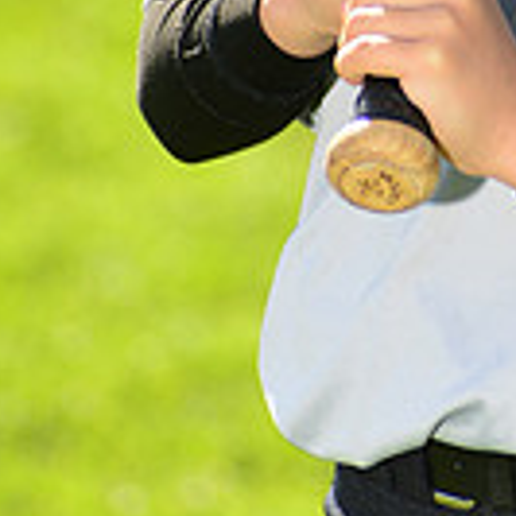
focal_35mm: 631
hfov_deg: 2.8
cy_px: -338
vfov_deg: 2.8
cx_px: 658
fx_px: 10642
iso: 100
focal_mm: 170
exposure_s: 1/250
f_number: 5
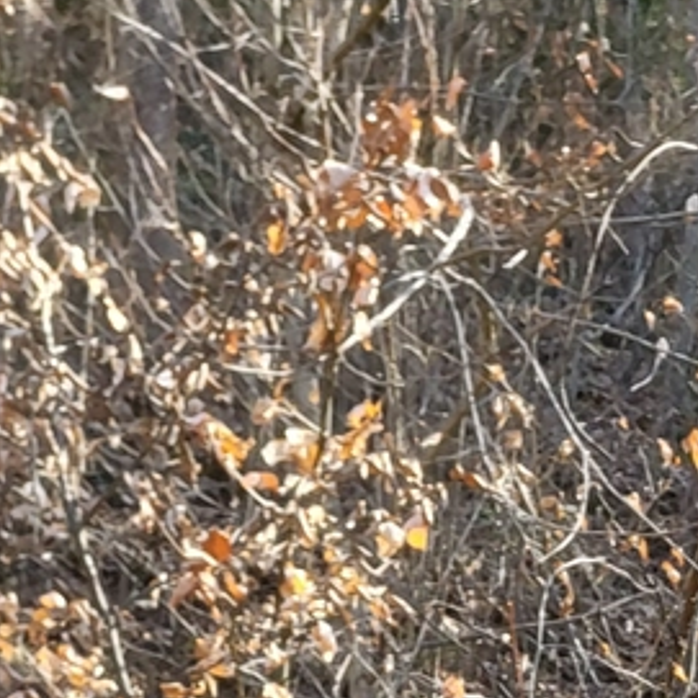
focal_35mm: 127
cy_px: 1829
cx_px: 795
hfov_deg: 13.4
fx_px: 2897
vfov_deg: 10.9
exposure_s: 1/284
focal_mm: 5.4
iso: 40
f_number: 1.8
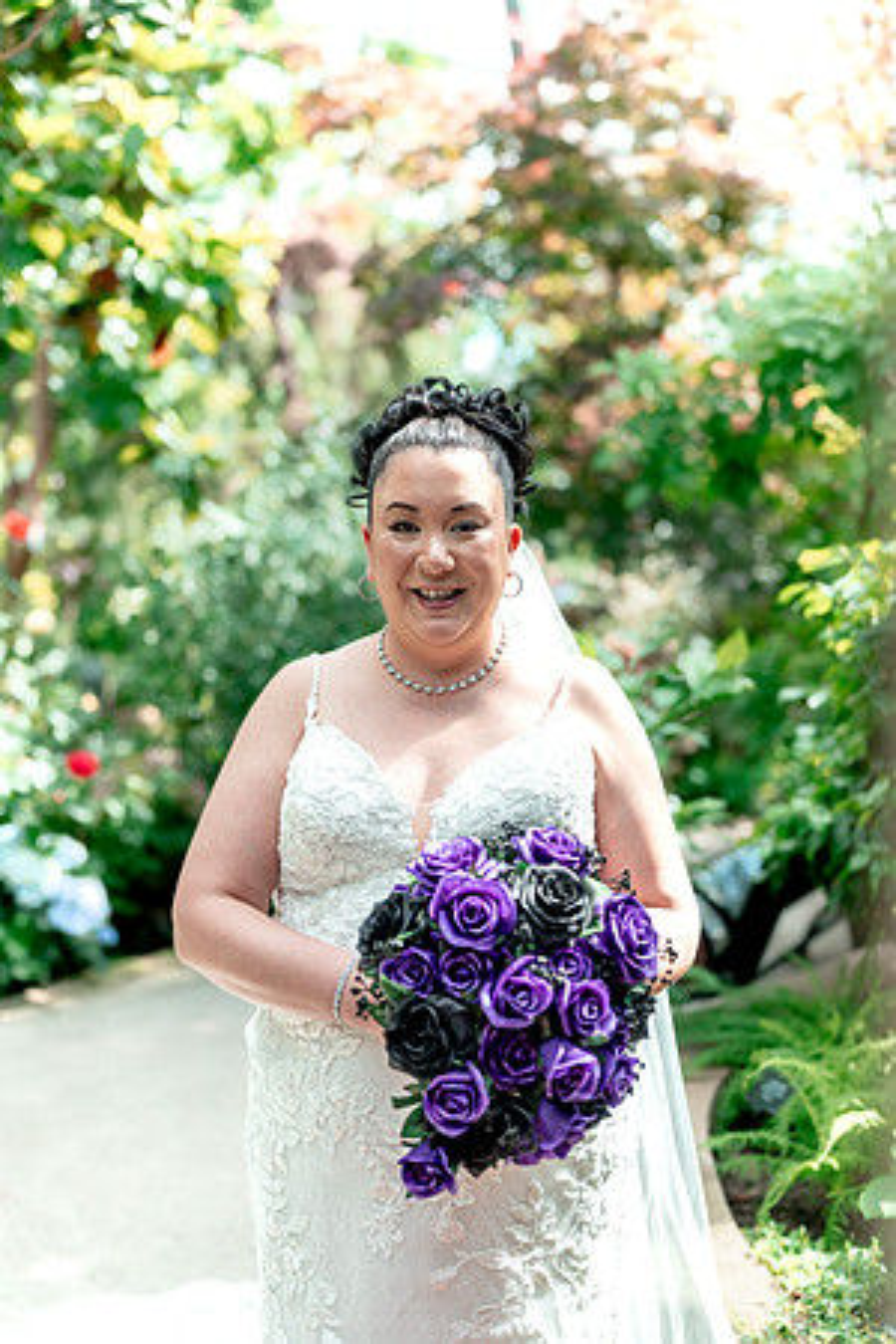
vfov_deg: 41.1
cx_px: 448
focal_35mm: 48
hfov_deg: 28.1
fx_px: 1792
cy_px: 672
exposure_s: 1/800
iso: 250
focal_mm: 48
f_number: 2
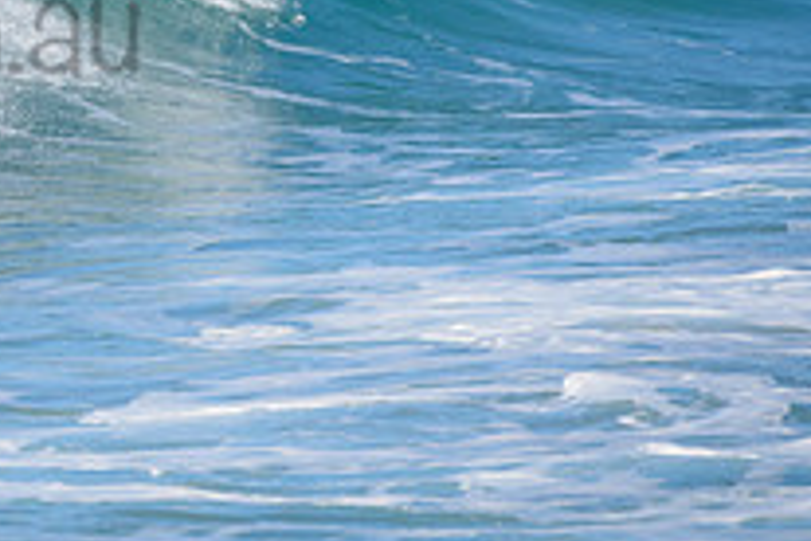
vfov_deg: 1.0
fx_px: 31491
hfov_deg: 1.5
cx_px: -274
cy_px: -18
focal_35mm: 1398
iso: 180
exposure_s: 1/2000
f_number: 5.6
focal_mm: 500
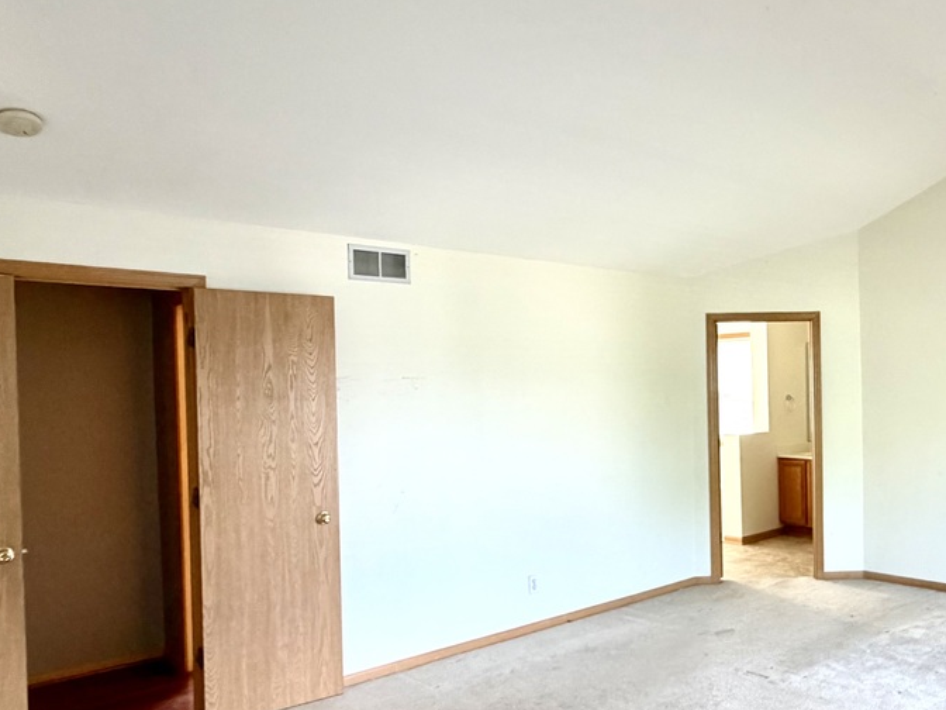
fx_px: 820
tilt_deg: -1.0
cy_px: 396
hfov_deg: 56.0
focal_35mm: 30
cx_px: 748
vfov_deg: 46.7
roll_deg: +0.9
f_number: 2.2
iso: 320
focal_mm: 2.22
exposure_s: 1/121
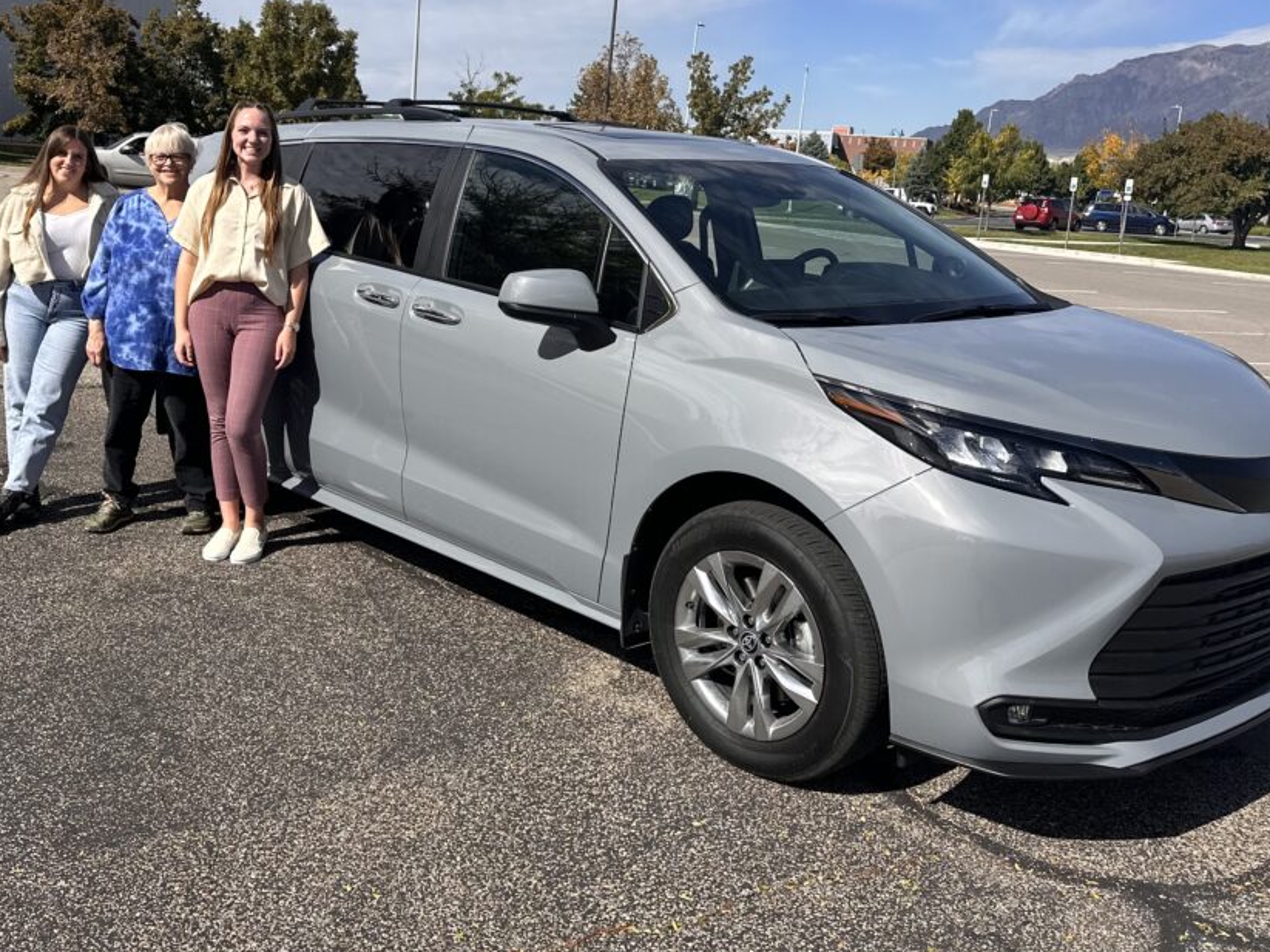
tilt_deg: -7.4
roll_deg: -3.8
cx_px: 495
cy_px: 358
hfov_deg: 52.2
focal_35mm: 35
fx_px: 1284
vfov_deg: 40.4
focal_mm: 6.86
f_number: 1.78
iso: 80
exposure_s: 1/6623
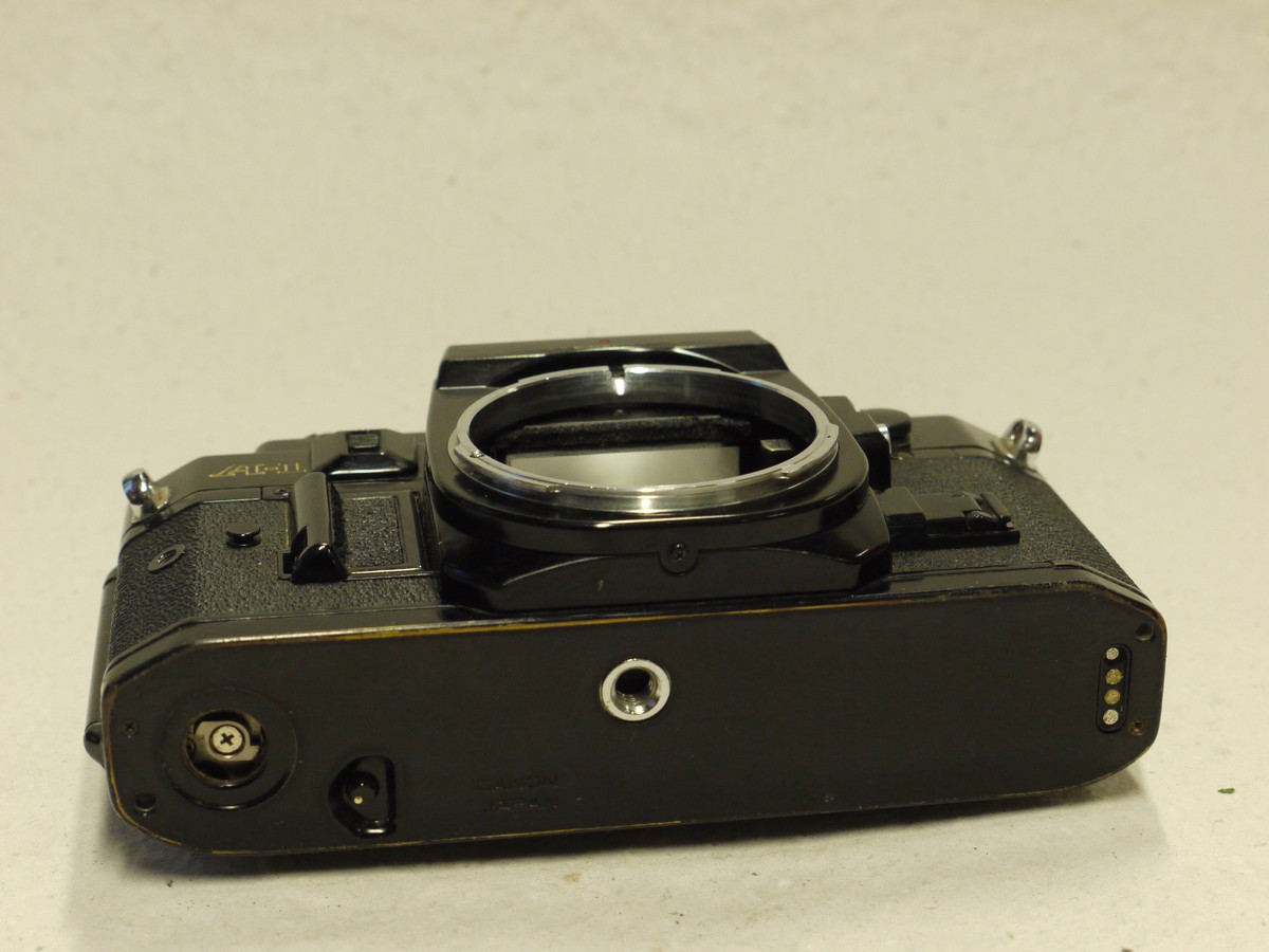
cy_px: 476
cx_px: 634
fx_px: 2493
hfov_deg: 28.6
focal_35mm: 68
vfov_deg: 21.6
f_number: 7.1
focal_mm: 34
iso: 800
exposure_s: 1/30
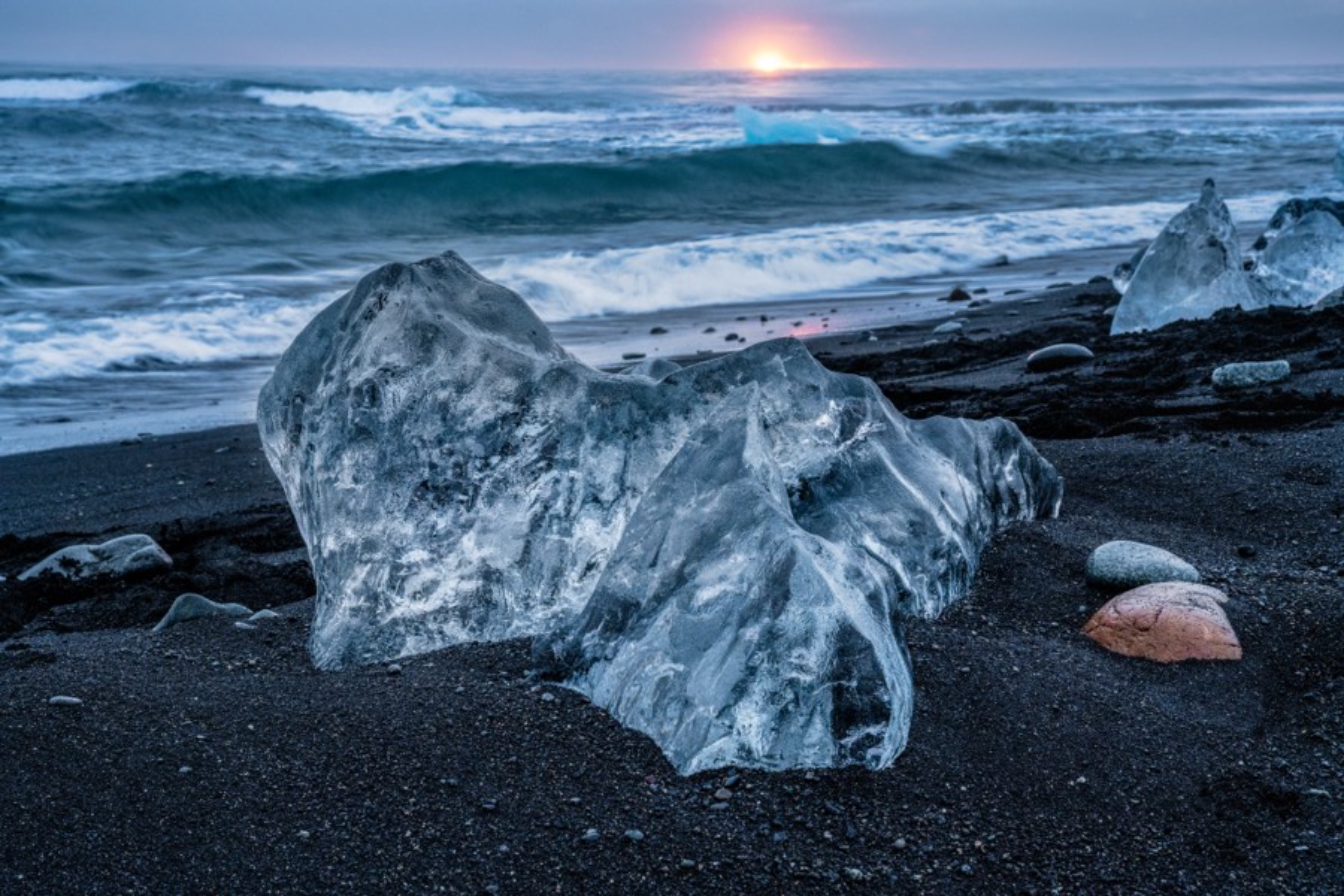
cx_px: 672
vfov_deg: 28.6
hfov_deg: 41.9
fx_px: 1755
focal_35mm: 47
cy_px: 448
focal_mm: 47
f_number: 20
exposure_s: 1/5
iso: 1000
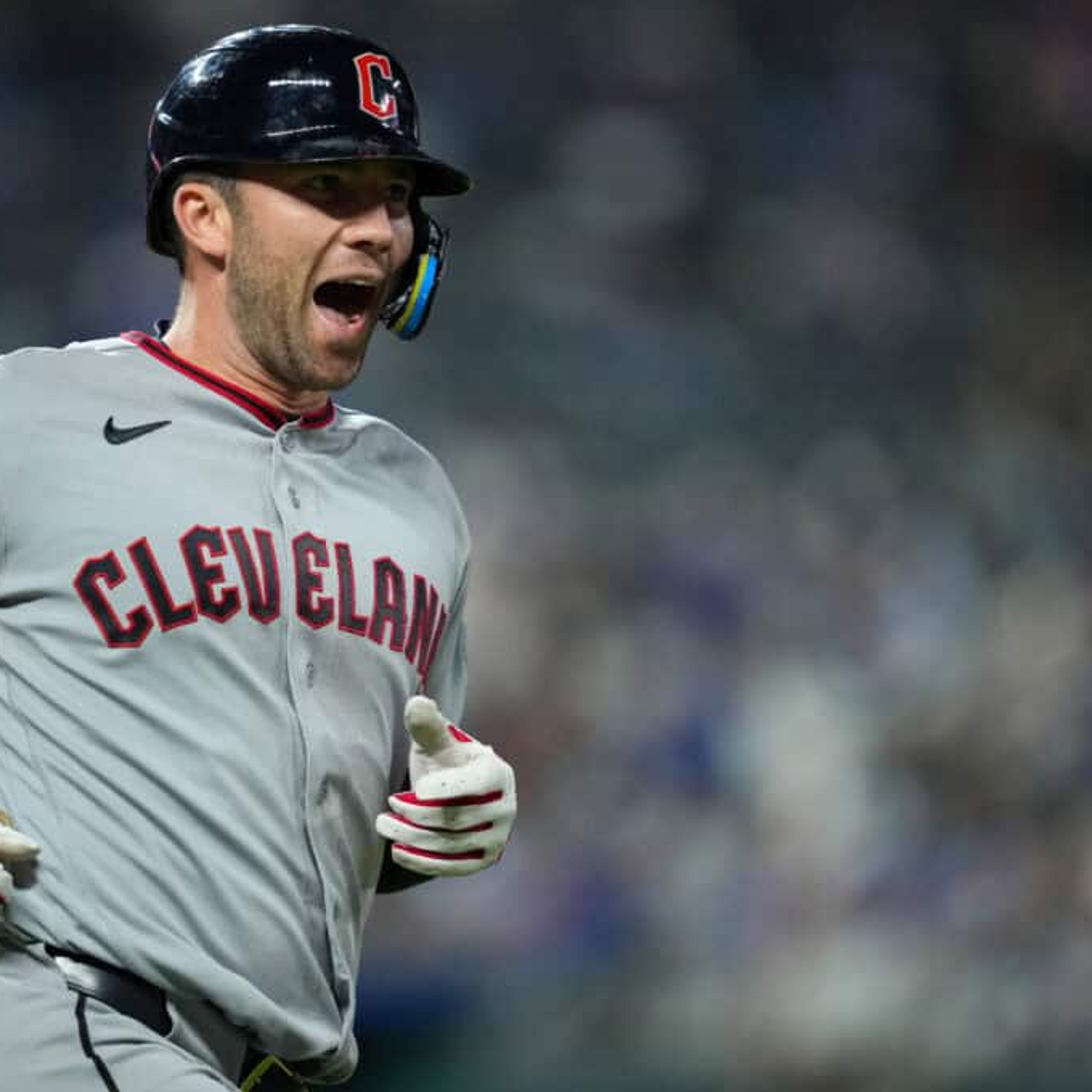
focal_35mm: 512
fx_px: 18273
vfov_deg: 3.4
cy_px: 545
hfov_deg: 3.4
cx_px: 403
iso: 2500
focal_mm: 400
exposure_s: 1/2000
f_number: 2.8
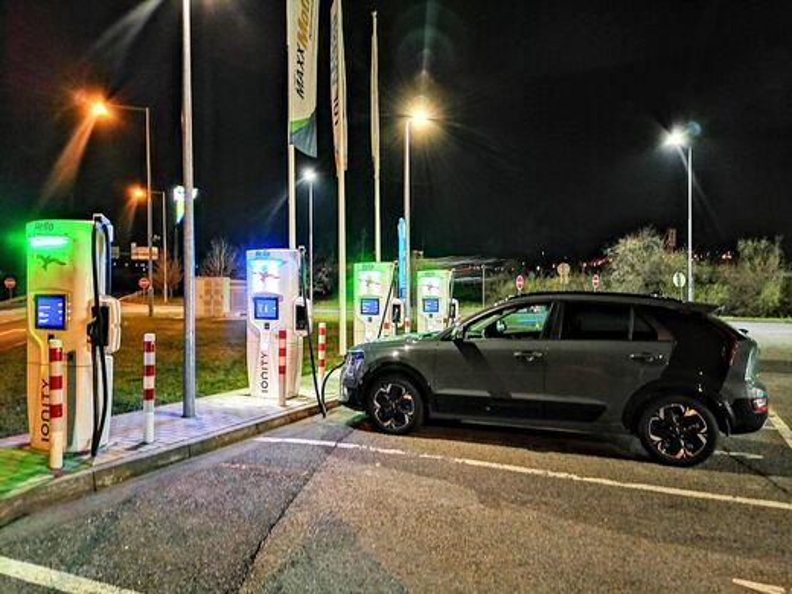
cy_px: 297
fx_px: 618
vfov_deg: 51.4
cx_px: 396
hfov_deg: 65.3
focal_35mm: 27
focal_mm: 5.3
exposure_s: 4
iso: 1000
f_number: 1.8
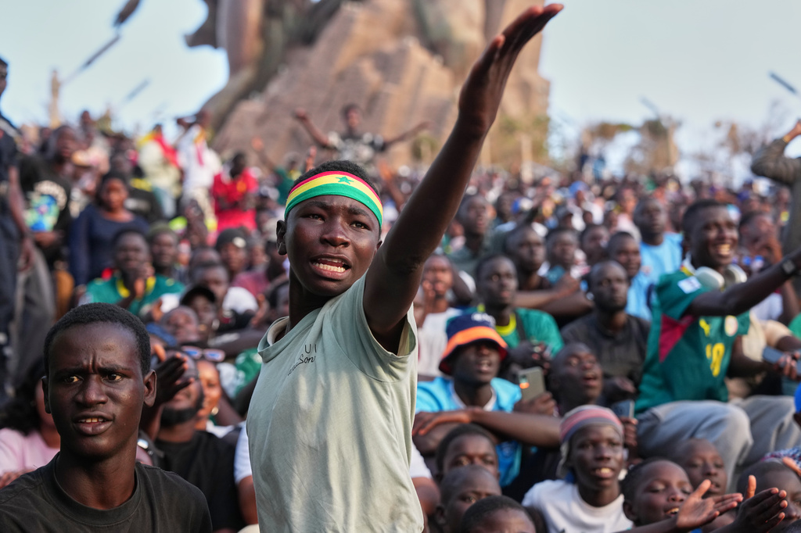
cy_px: 266
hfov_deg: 28.9
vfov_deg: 19.4
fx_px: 1557
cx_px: 400
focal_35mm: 70
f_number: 3.5
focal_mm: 70
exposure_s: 1/1250
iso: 1600
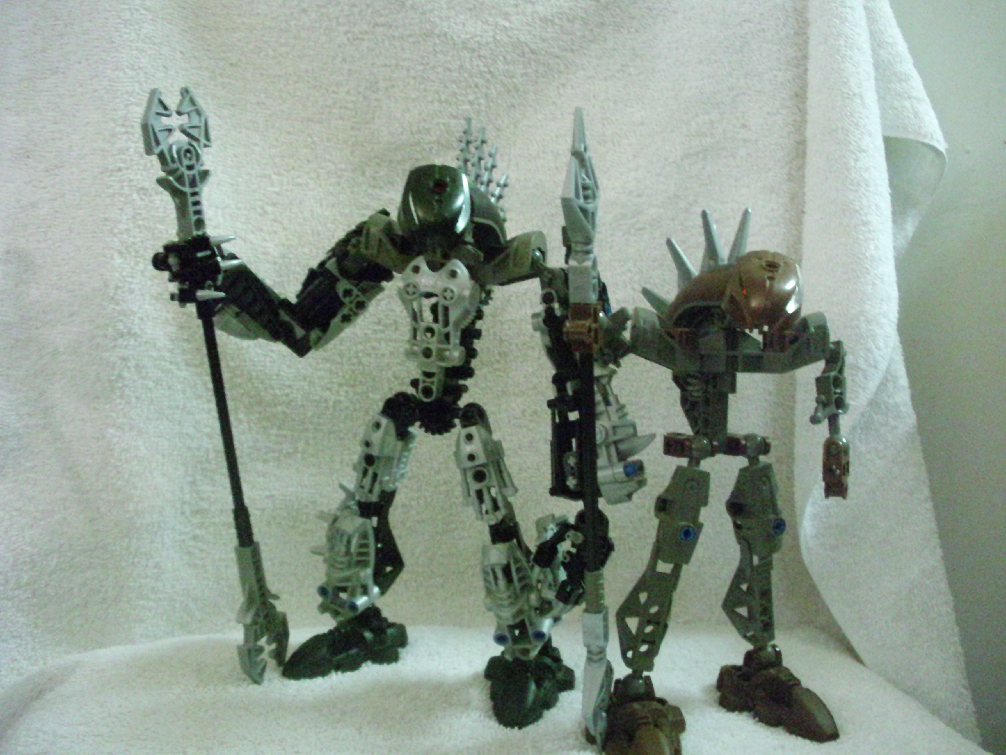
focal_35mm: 38
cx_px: 503
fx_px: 1104
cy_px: 378
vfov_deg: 37.7
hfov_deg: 49.0
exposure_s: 1/20
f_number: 3.1
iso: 1600
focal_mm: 6.3
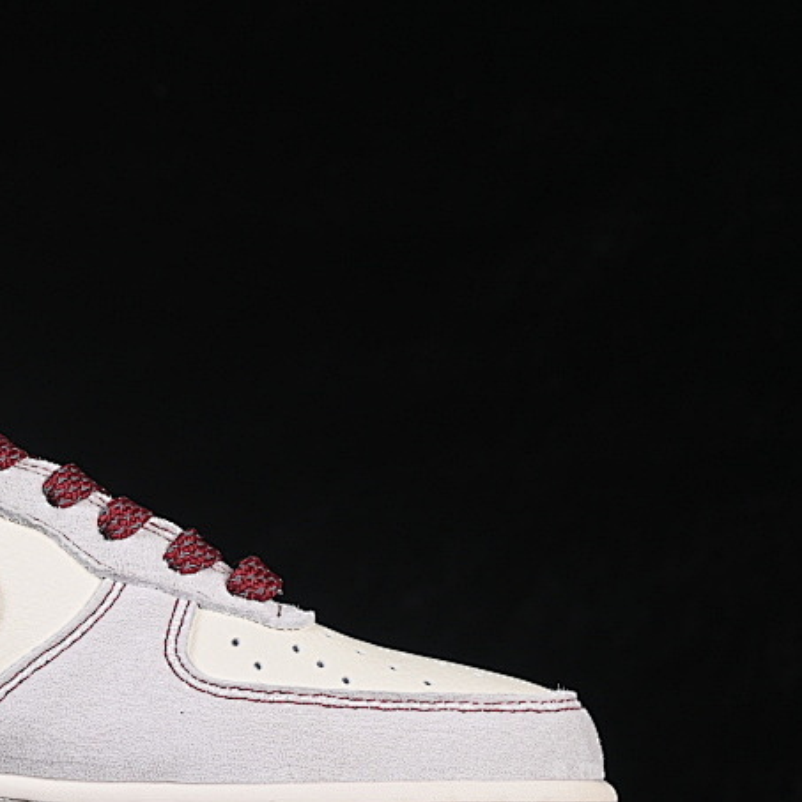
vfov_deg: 11.5
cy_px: 522
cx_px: -50
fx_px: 3984
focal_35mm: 152
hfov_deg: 11.4
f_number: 8
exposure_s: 1/80
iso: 160
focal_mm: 50
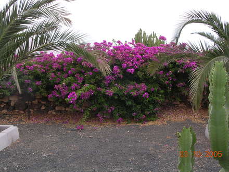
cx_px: 114
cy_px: 86
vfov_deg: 37.7
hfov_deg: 49.0
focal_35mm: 38
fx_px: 251
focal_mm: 5.8
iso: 100
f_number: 5.6
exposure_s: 1/124
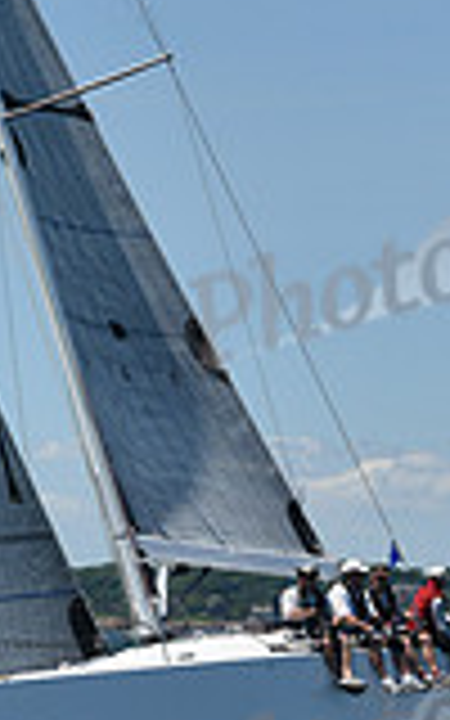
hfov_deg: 5.1
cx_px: -43
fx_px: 5063
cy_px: 81
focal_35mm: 258
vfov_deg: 8.1
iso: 250
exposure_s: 1/1000
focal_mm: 70
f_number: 9
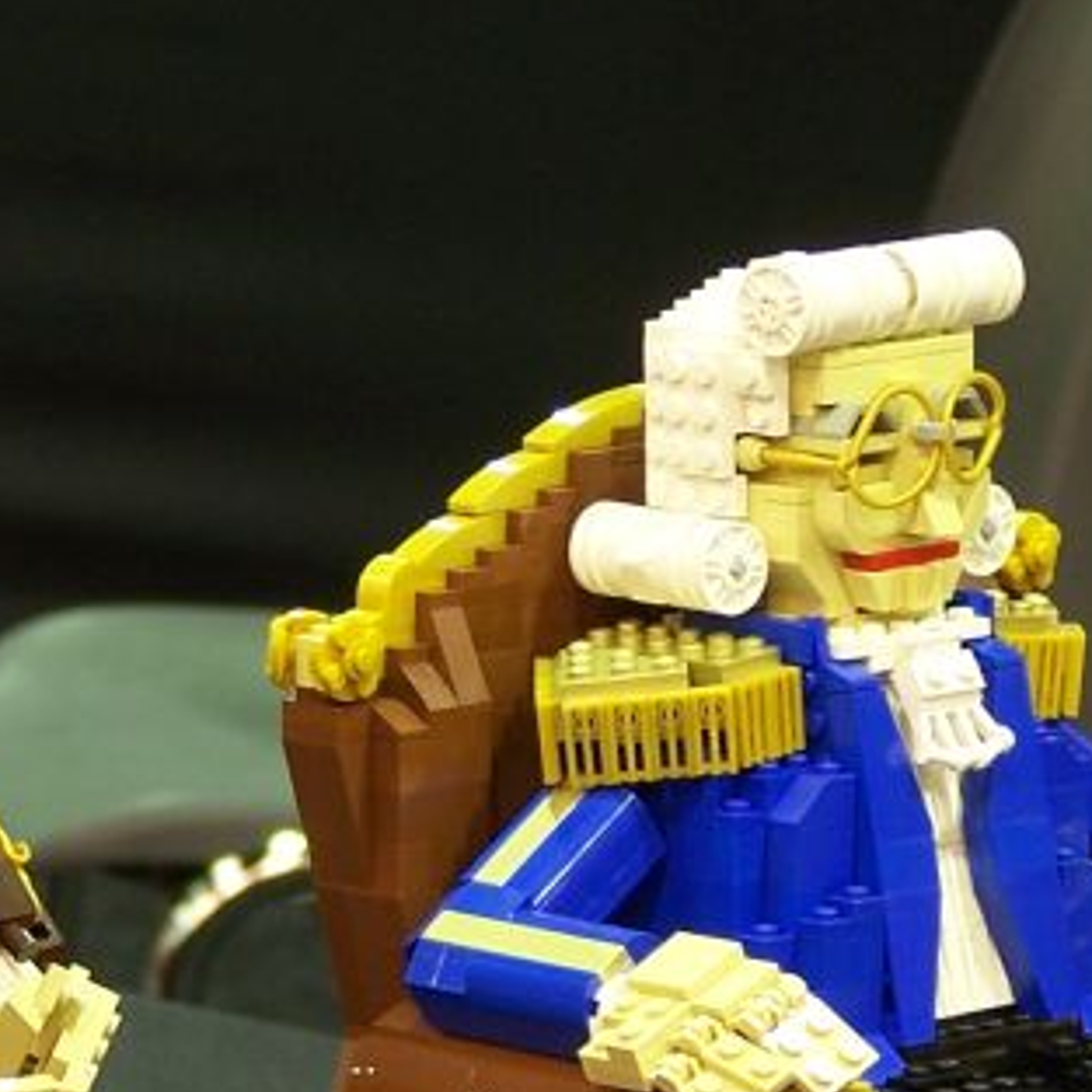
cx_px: 359
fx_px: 13205
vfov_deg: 4.7
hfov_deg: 4.7
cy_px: 1026
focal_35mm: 370
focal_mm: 21.2
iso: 80
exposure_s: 1/2
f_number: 3.2
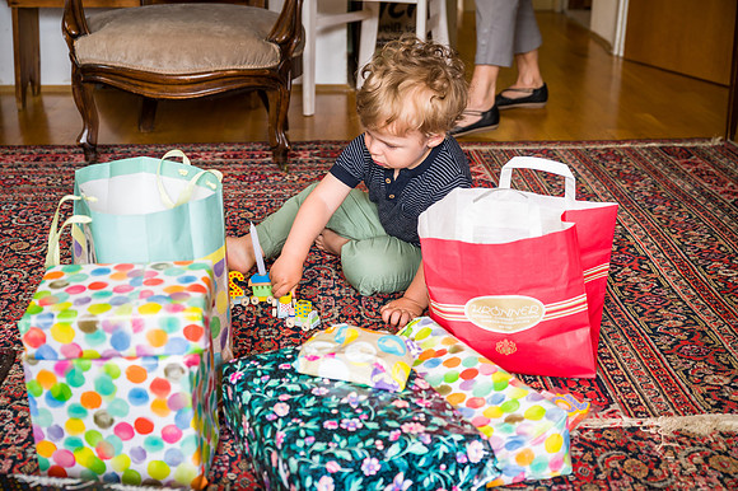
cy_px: 246
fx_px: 963
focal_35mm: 47
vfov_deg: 28.6
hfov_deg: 41.9
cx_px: 369
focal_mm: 47
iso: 320
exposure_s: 1/60
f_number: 4
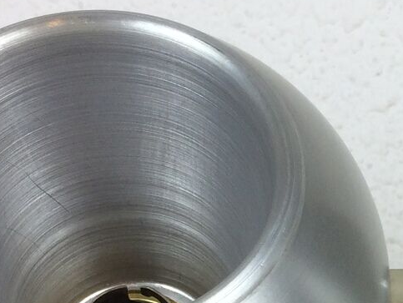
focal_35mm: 120
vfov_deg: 12.0
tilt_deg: -13.1
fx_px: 1398
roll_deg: -2.1
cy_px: 414
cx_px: 466
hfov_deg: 15.9
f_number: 2.2
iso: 50
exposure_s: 1/100
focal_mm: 4.15
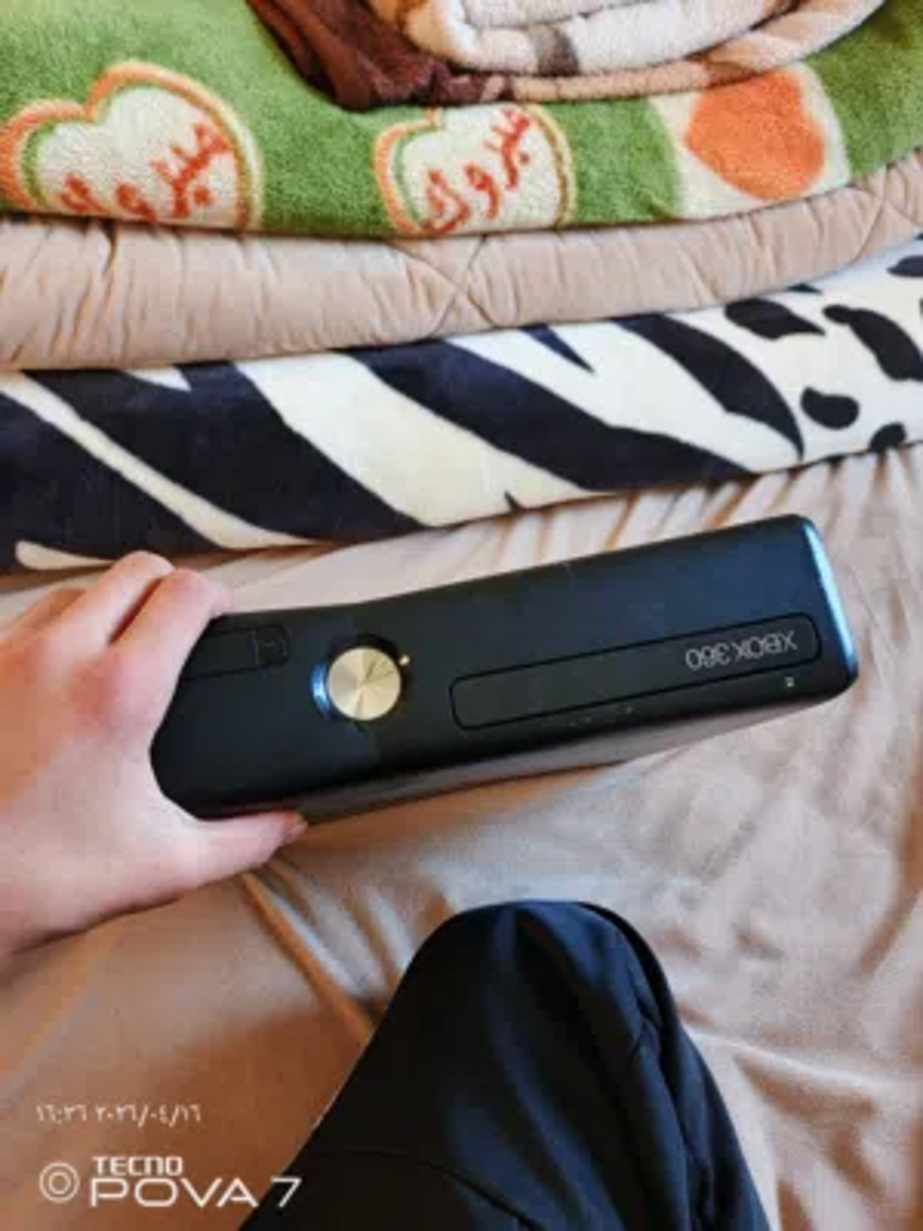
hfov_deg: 58.9
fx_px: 818
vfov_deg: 73.9
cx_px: 462
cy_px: 616
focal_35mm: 23
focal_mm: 5.89
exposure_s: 1/50
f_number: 1.8
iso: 3680
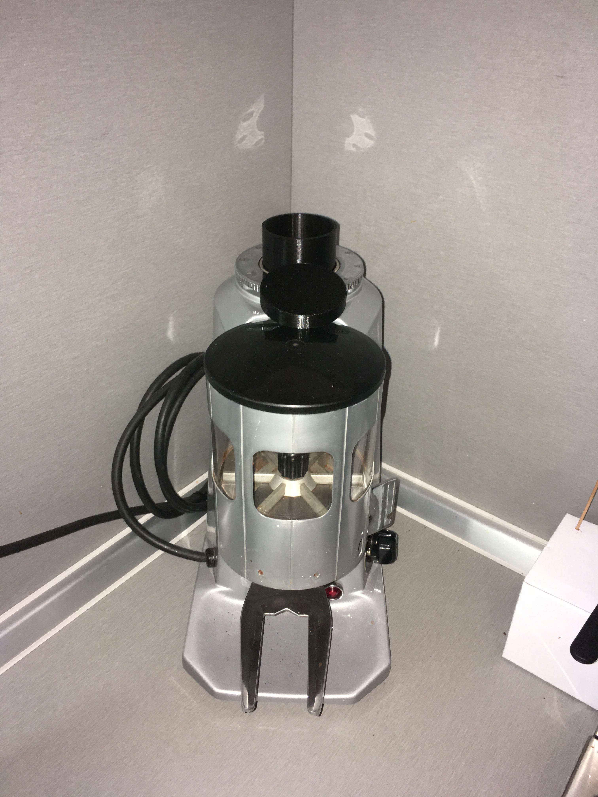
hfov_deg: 48.2
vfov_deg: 61.7
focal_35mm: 29
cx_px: 299
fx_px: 668
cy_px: 398
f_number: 2.2
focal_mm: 4.15
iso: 50
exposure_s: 1/17
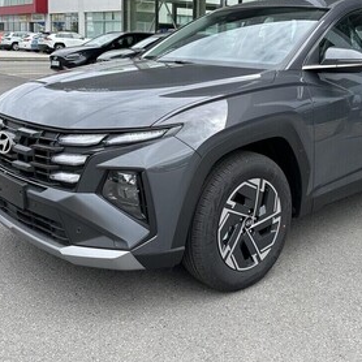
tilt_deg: -6.7
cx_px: 227
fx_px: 497
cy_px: 98
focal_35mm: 42
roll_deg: -1.3
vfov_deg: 39.1
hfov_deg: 39.8
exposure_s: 1/1721
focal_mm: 6.86
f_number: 1.78
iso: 80
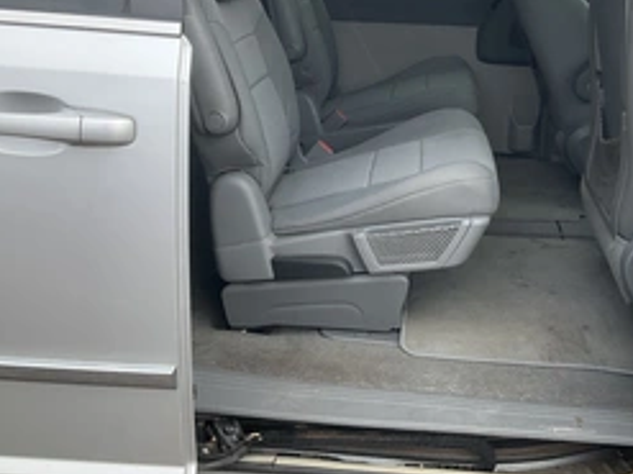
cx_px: 384
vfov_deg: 30.4
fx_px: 859
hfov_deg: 40.2
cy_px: 131
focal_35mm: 47
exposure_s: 1/446
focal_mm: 3
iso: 25
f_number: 1.8
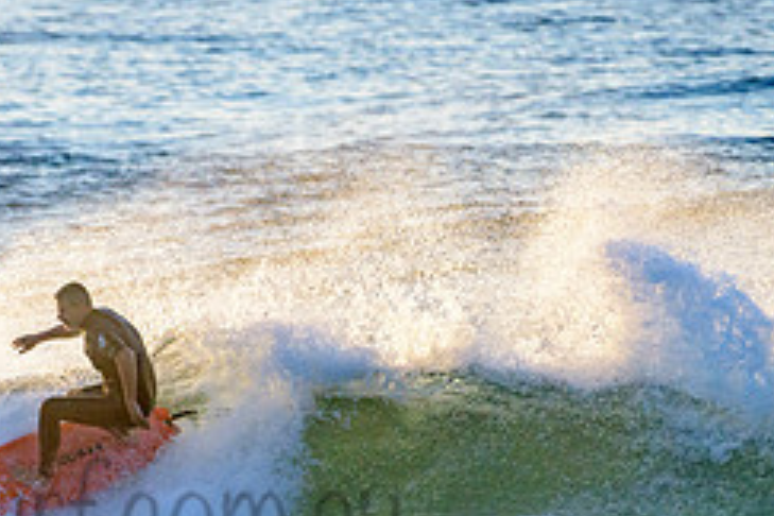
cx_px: 64
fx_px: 25690
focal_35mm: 1195
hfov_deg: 1.7
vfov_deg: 1.2
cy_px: 479
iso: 800
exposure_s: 1/2000
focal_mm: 500
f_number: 5.6
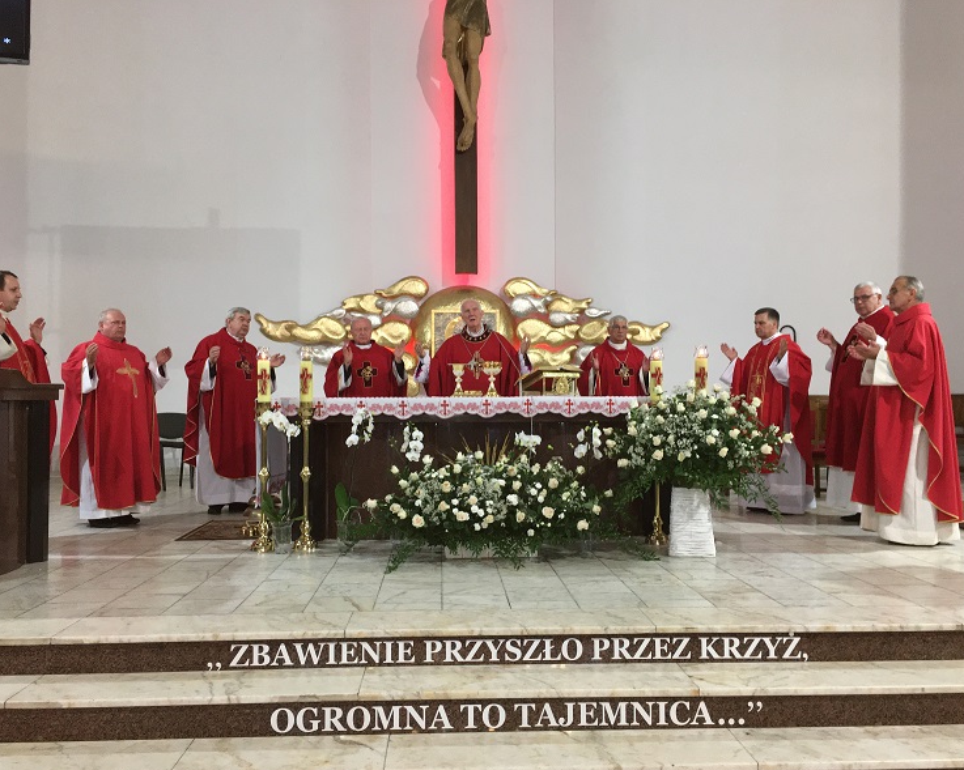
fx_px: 884
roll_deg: +0.2
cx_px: 481
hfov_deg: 57.2
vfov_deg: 47.1
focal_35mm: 31
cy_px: 388
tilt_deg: +1.9
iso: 125
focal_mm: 4.15
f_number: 2.2
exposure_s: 1/33
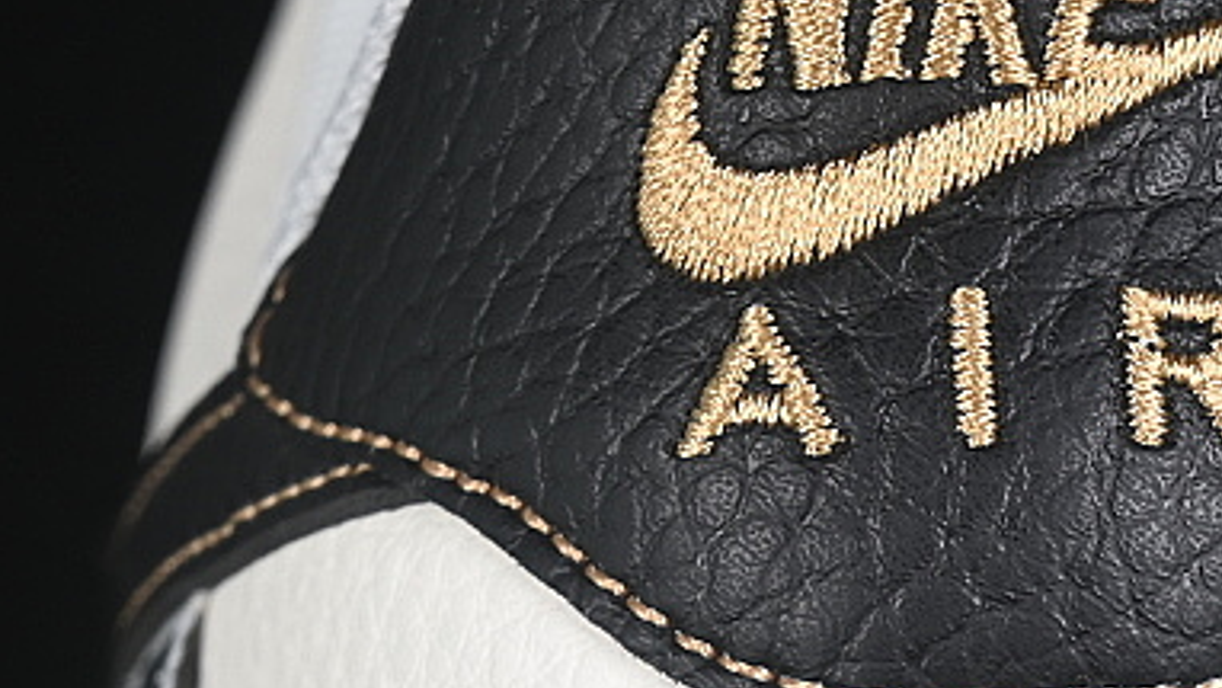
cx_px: 972
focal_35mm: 222
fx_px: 7194
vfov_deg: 5.4
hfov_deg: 9.7
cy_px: 960
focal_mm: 50
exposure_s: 1/80
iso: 160
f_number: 7.1
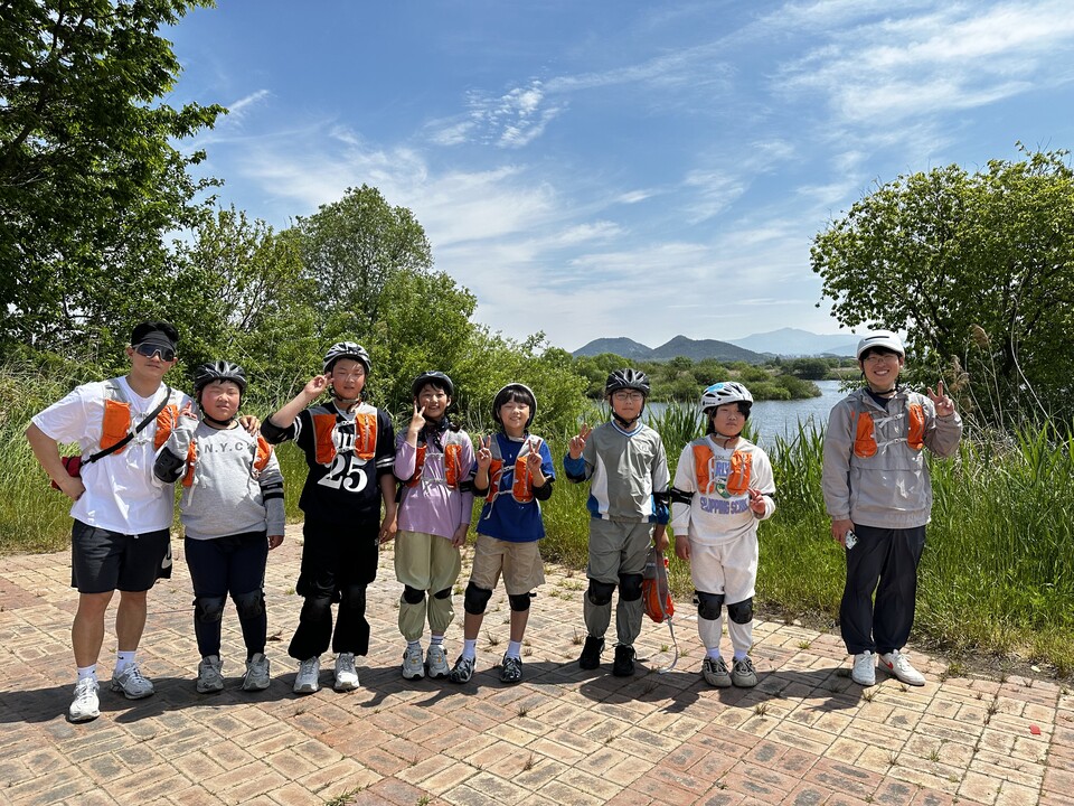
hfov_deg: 71.6
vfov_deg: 56.8
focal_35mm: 24
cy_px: 403
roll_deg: +1.0
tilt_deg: -1.1
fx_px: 745
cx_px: 537
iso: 80
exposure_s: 1/4762
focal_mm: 6.86
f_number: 1.78
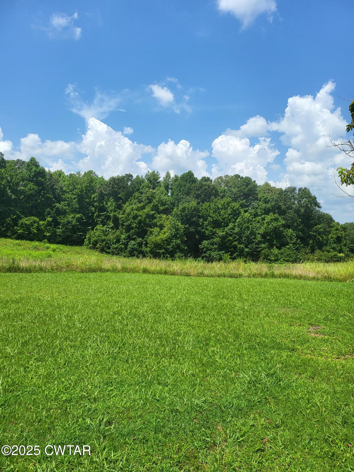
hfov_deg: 56.8
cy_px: 236
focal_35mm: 24
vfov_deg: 71.6
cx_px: 177
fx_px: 327
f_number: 1.8
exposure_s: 1/2701
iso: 40
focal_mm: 5
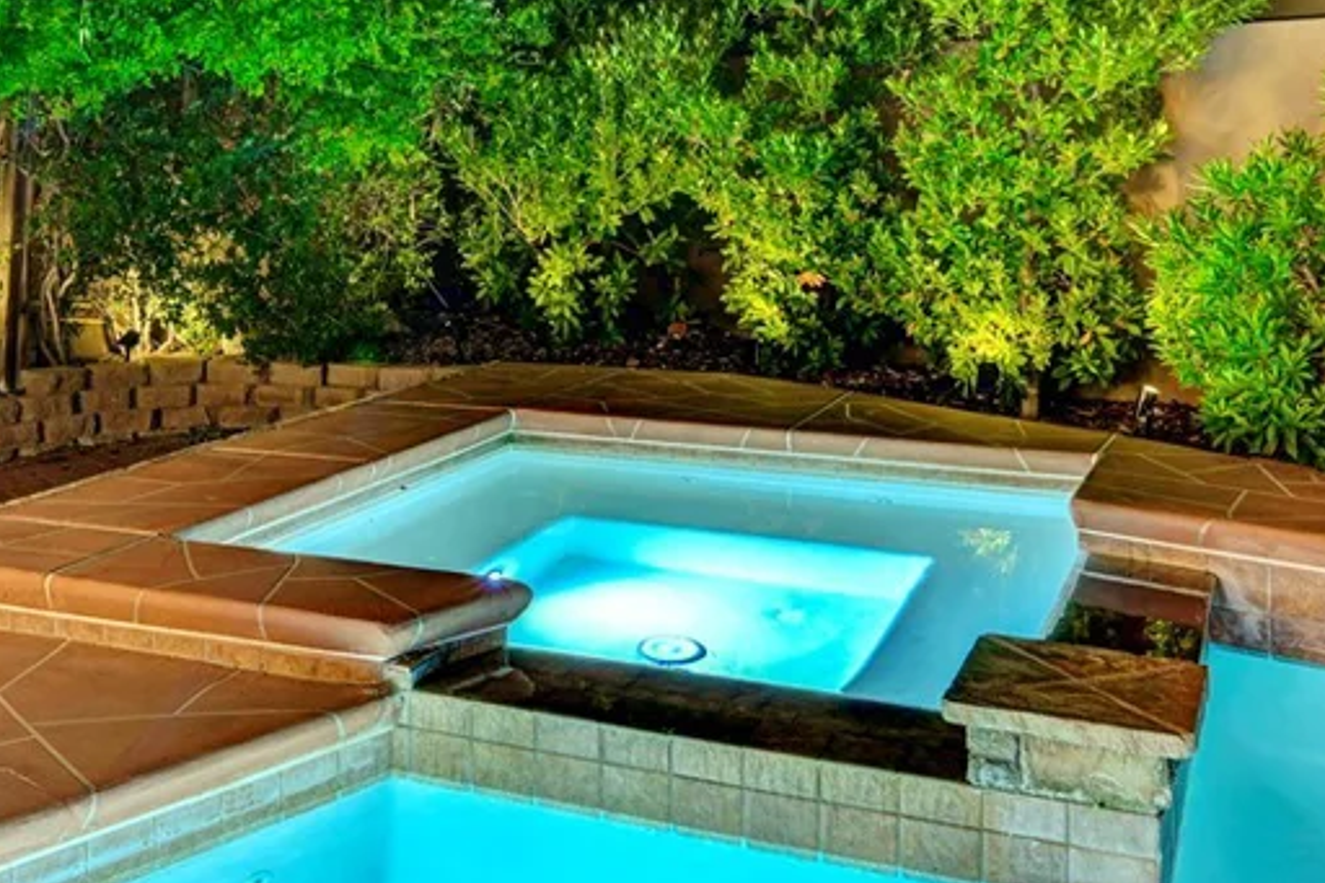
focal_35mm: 41
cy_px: 113
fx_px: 1508
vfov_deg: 31.3
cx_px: 481
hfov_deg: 46.9
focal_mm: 20.5
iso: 800
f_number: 10
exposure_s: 1/1.25
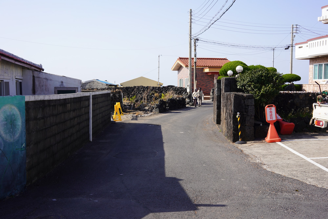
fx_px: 319
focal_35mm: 35
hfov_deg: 54.4
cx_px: 164
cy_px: 110
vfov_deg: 37.9
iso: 100
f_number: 11
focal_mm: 35
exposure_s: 1/100
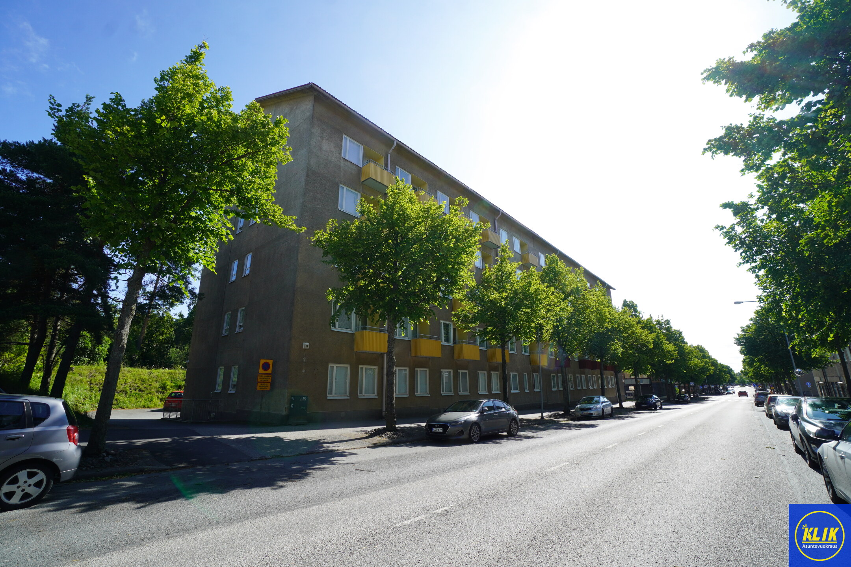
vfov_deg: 77.3
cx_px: 426
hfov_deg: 100.4
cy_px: 284
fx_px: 355
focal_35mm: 15
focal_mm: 10
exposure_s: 1/125
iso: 100
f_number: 9
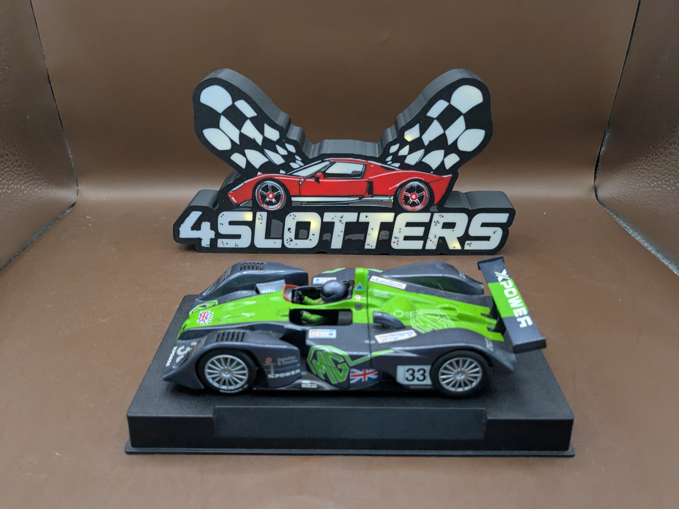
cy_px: 254
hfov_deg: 65.3
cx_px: 340
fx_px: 530
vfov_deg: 51.4
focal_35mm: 27
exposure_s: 1/99.9
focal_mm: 4.38
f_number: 1.73
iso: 747
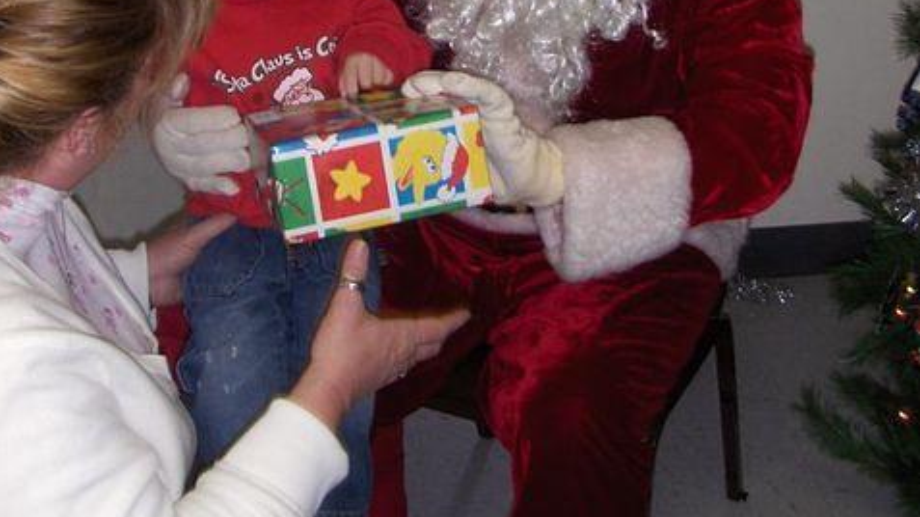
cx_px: 457
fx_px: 1463
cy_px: 8
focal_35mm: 60
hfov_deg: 34.9
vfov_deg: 19.5
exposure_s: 1/60
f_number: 3.5
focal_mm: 6.5
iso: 100
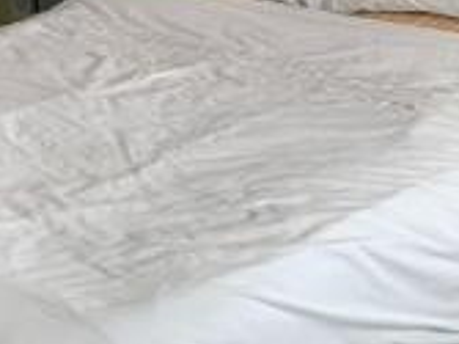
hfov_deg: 21.1
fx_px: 1206
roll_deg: +2.9
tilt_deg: -8.9
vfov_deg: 15.7
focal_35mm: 91
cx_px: 51
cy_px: -45
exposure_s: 1/100
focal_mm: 4.25
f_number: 1.8
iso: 40
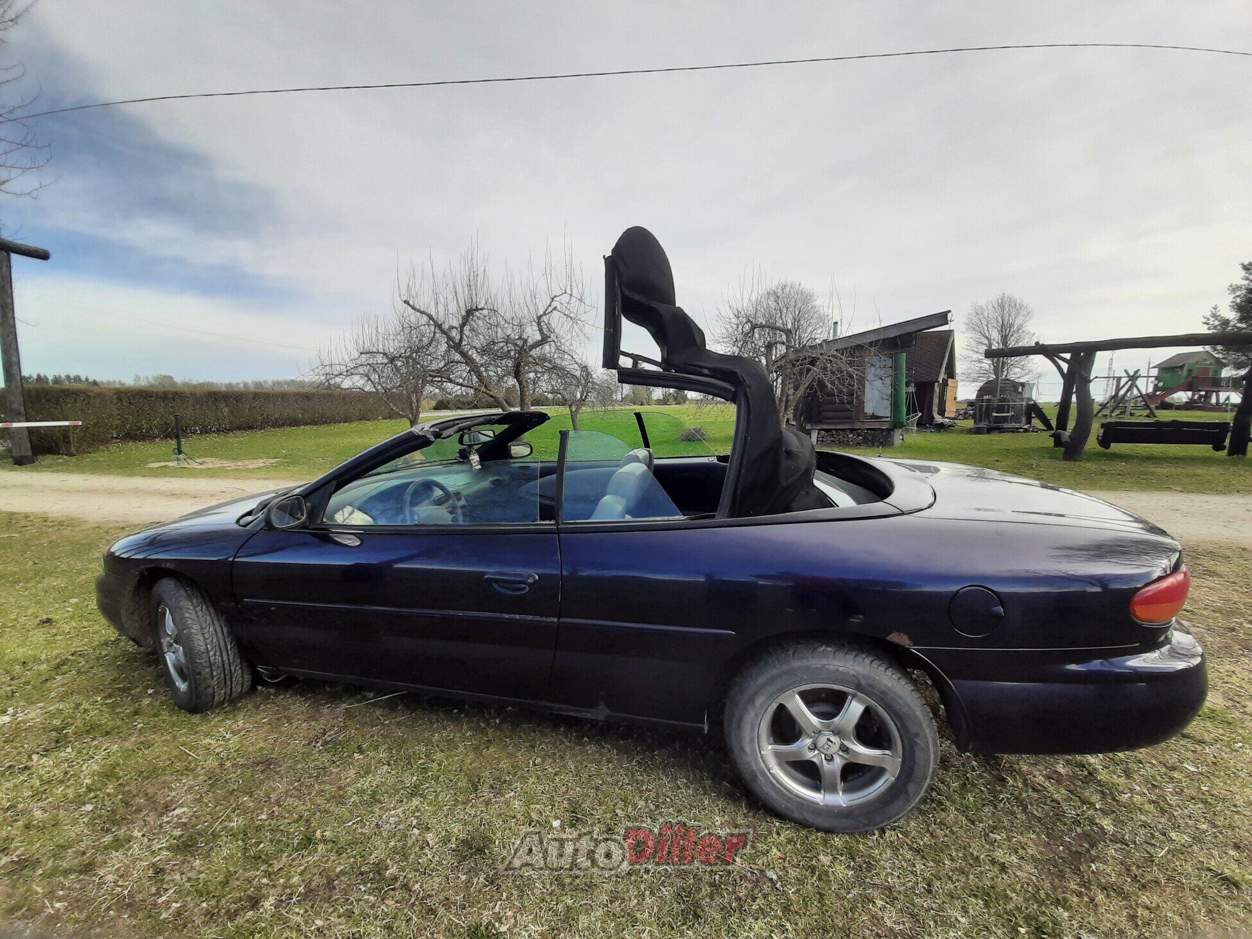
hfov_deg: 106.2
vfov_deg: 89.9
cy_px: 470
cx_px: 626
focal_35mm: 13
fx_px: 470
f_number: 2.2
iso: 40
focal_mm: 1.42
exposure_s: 1/815
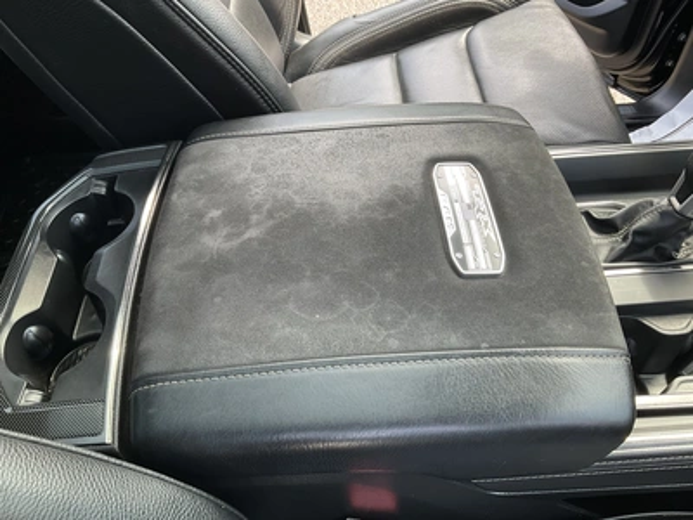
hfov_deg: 61.7
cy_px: 260
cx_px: 346
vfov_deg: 48.2
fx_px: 581
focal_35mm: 29
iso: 32
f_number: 1.8
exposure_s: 1/122
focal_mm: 3
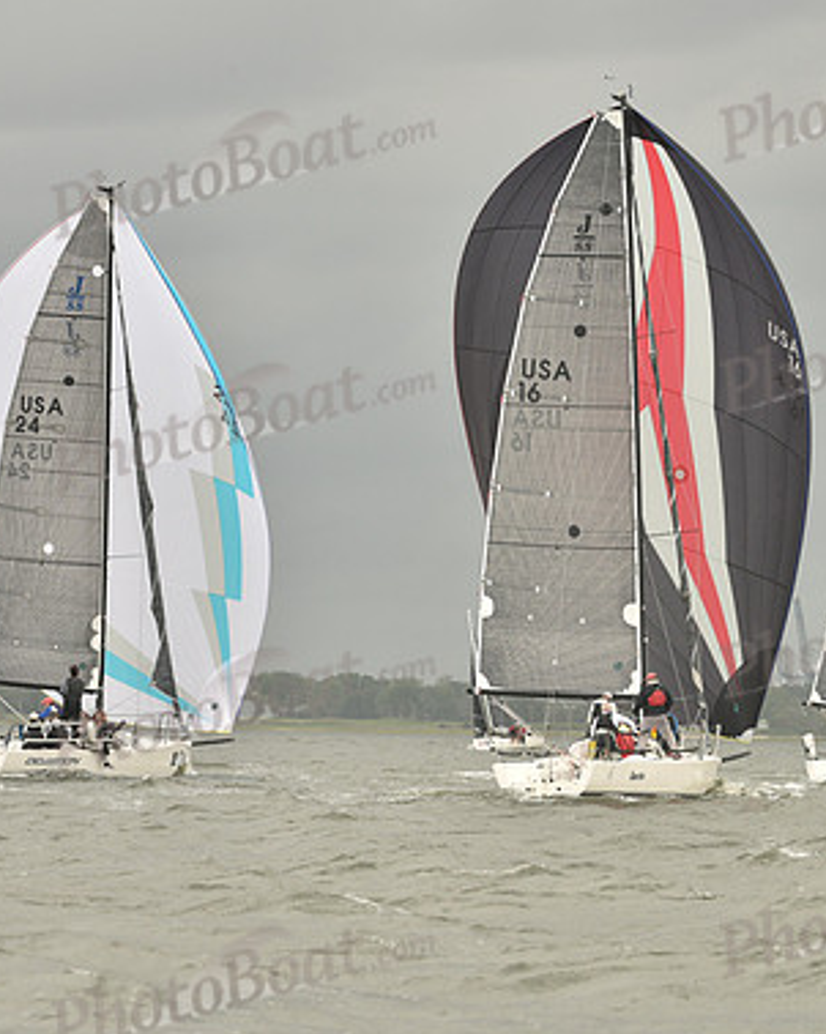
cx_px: 580
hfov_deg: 5.4
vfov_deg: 6.7
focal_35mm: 288
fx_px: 8808
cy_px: 524
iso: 400
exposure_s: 1/800
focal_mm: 200
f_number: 8
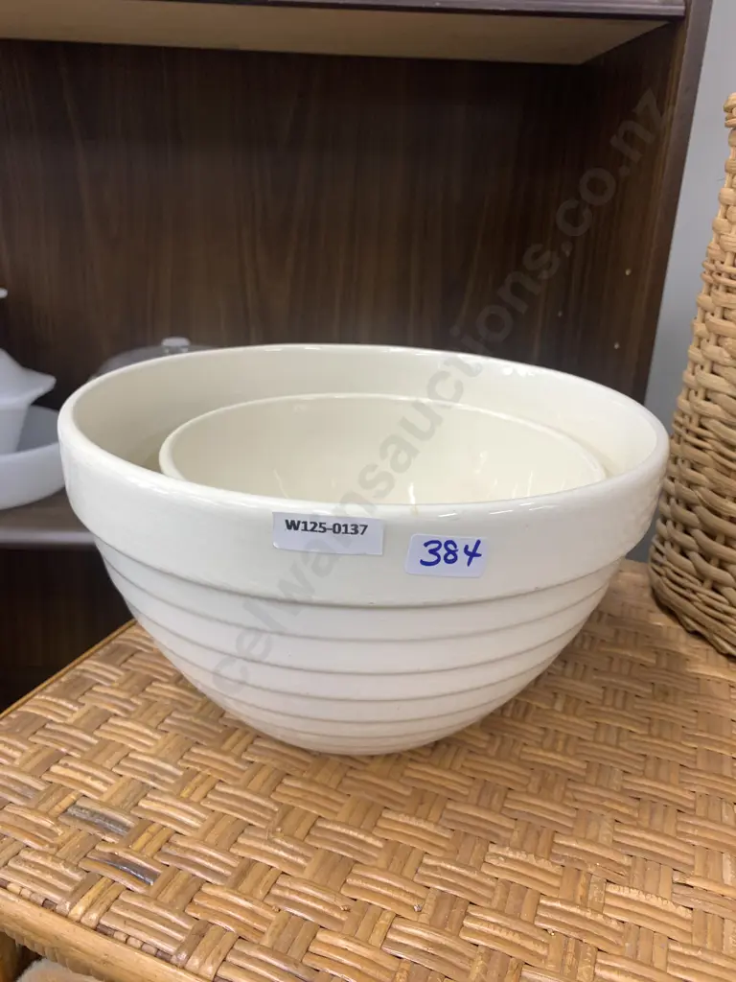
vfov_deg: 67.3
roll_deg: -1.9
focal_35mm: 26
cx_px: 368
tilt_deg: -22.5
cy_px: 491
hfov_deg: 53.1
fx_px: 737
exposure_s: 1/50
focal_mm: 4.25
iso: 64
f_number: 1.8
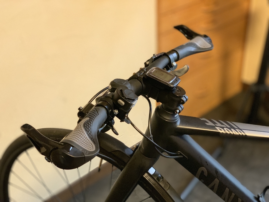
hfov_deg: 36.8
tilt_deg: -29.6
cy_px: 101
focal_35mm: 52
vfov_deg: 28.0
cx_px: 134
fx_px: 404
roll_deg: +1.5
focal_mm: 6
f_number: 2.4
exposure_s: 1/30
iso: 800
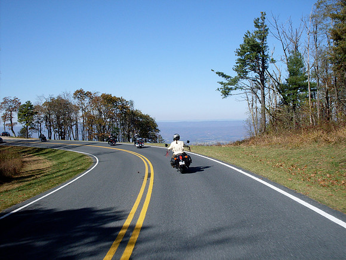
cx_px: 173
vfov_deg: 37.7
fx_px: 380
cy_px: 130
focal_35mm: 38
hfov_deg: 49.0
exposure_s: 1/250
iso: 80
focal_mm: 6.3
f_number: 8.4
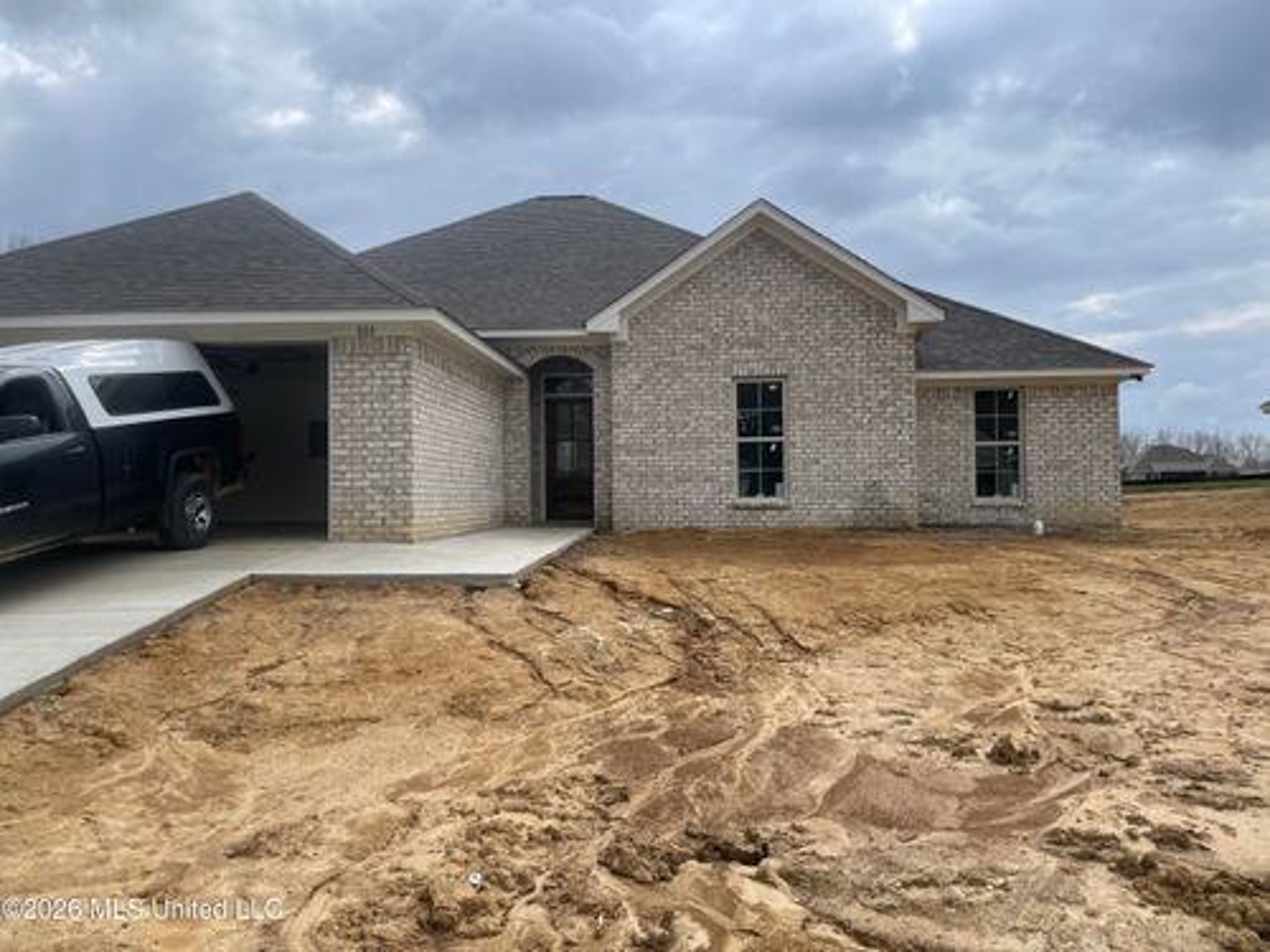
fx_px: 954
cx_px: 635
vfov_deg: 53.1
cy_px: 476
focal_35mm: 26
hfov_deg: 67.3
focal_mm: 4.2
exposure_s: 1/3861
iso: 32
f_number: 1.6
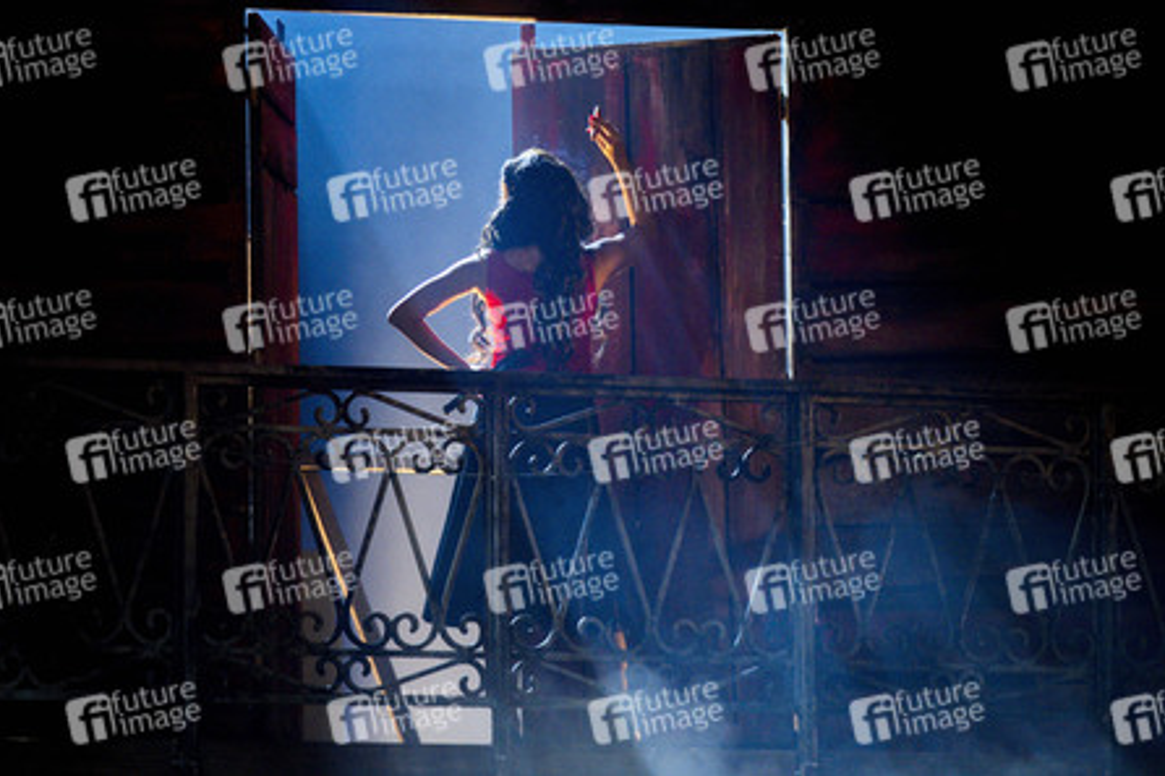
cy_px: 387
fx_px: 9801
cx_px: 585
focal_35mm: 303
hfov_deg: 6.8
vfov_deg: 4.5
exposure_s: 1/320
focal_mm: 300
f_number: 4
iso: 3200
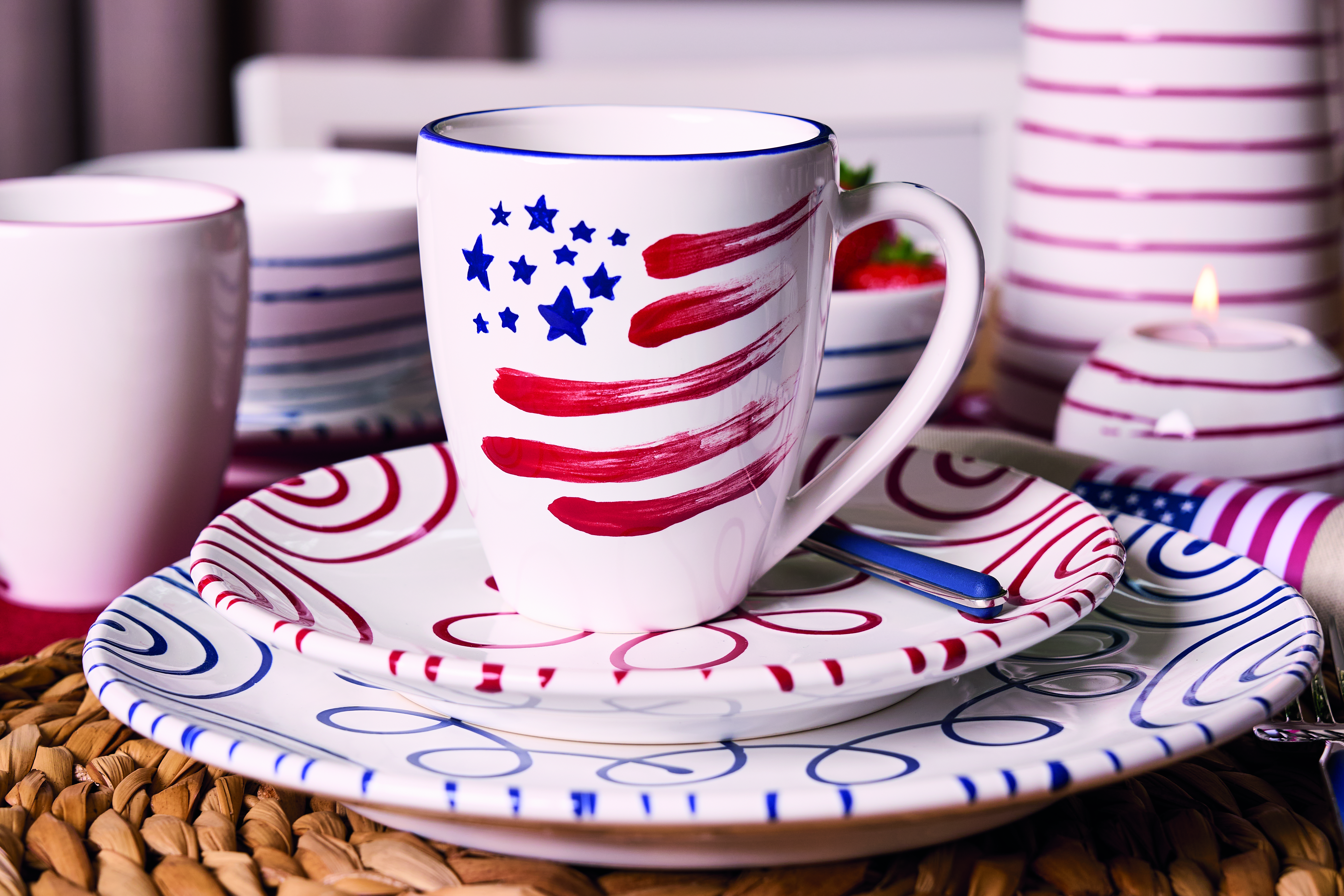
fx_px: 2800
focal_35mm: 75
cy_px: 448
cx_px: 672
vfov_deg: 18.2
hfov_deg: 27.0
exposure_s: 1/320
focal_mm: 50
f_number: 5
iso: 160
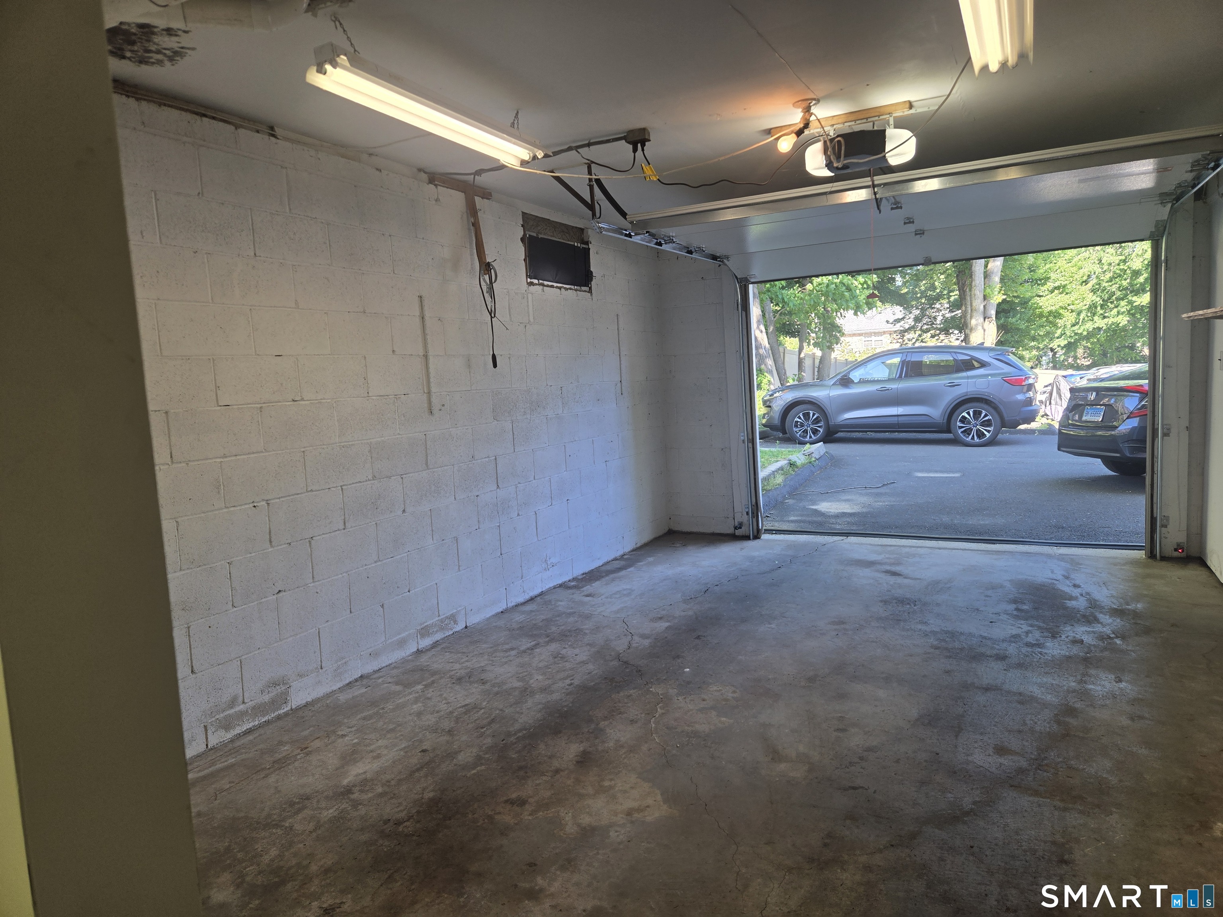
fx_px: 813
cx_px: 612
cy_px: 458
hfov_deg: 73.9
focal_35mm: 23
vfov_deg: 58.9
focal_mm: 5.4
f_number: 1.8
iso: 40
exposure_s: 1/120
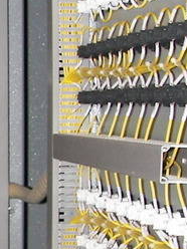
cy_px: 200
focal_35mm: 155
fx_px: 1116
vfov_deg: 12.7
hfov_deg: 9.1
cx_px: -161
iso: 100
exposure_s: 1/30
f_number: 2.8
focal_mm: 6
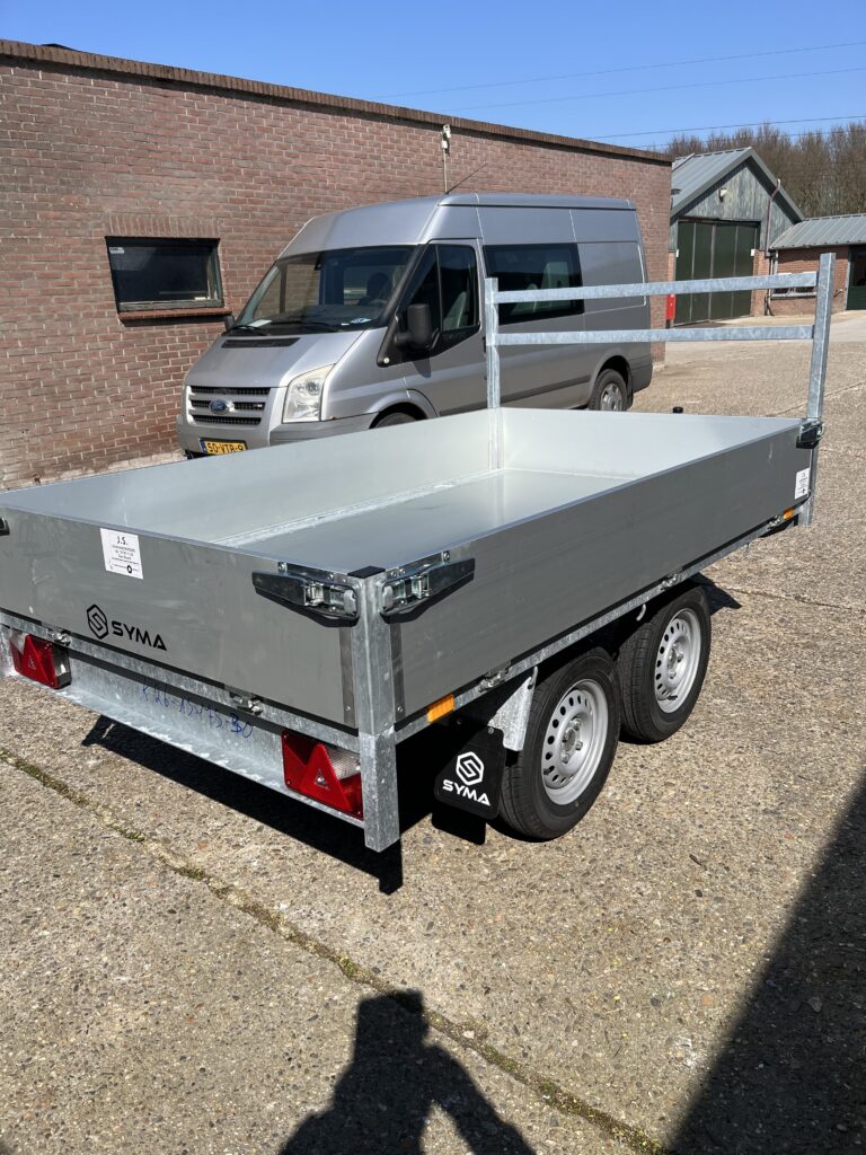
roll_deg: +3.4
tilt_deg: -20.1
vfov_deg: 67.3
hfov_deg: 53.1
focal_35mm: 26
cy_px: 578
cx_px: 433
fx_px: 867
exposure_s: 1/3623
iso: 50
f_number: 1.6
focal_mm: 5.1
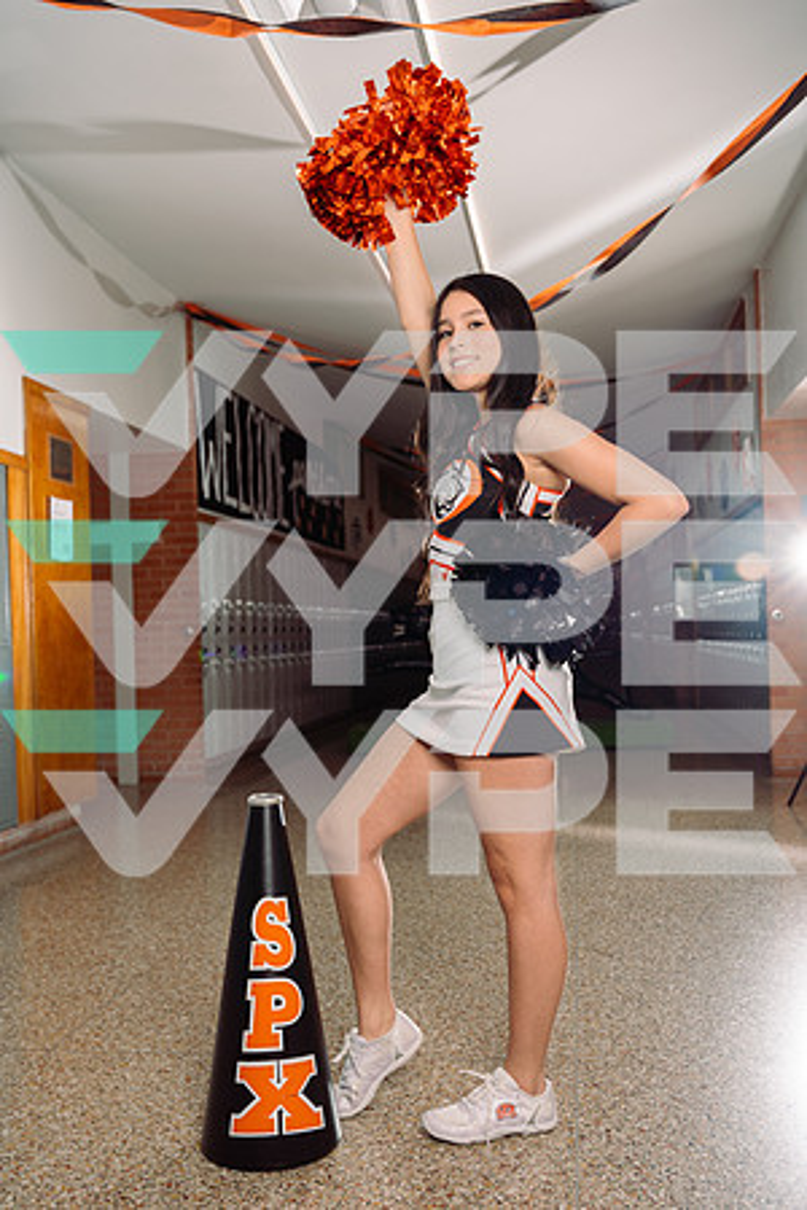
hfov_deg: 36.9
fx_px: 1210
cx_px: 404
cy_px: 605
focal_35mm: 36
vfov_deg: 53.1
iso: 125
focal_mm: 36
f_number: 4.5
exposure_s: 1/250
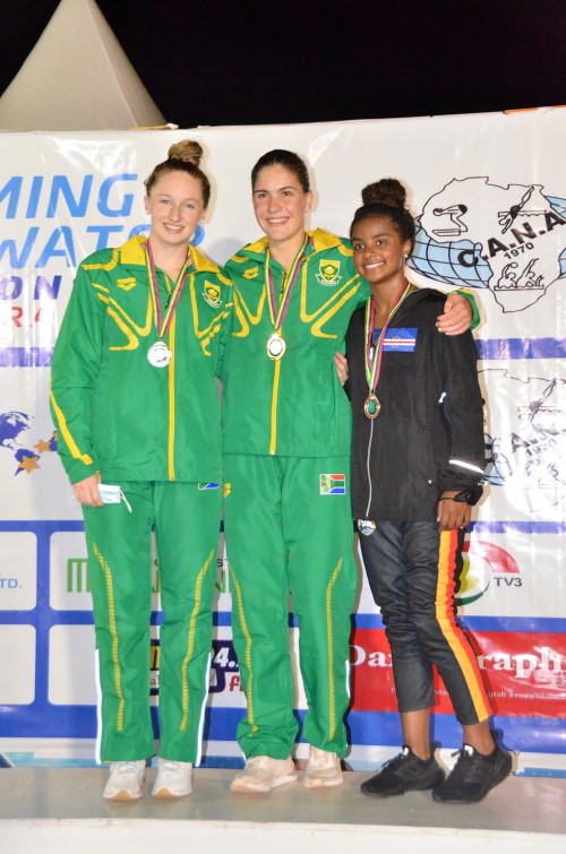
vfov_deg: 33.5
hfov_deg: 22.5
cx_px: 283
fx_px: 1421
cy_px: 427
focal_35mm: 60
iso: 6400
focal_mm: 40
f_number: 4.5
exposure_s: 1/200
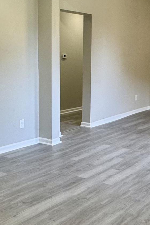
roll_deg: +0.2
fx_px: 331
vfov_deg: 37.5
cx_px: 56
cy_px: 99
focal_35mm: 53
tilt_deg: -7.6
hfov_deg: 25.4
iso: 160
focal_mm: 2.22
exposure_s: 1/120
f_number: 2.2
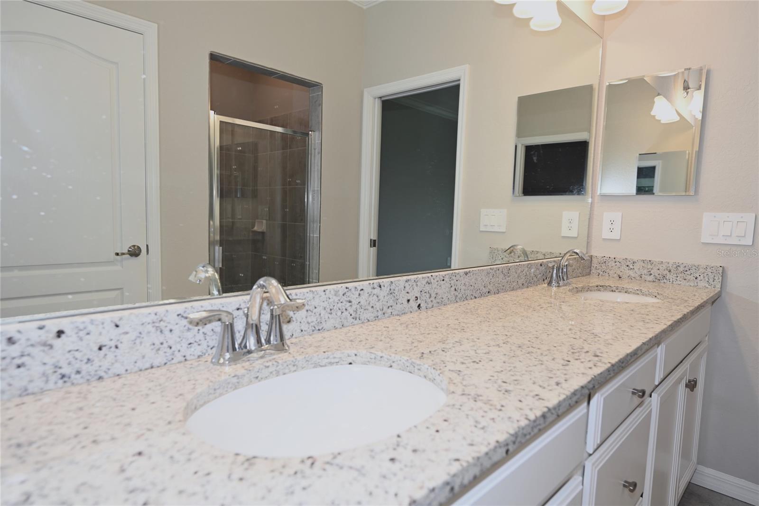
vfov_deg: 60.7
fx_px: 432
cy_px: 253
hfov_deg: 82.6
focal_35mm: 20
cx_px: 380
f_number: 4.5
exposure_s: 1/80
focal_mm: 20.5
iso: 200
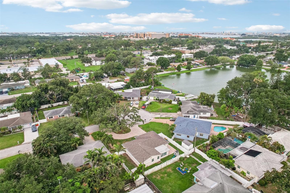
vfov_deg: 57.2
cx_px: 145
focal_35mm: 22
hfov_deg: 78.6
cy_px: 96
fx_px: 177
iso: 800
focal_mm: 8.4
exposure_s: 1/800
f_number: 2.8
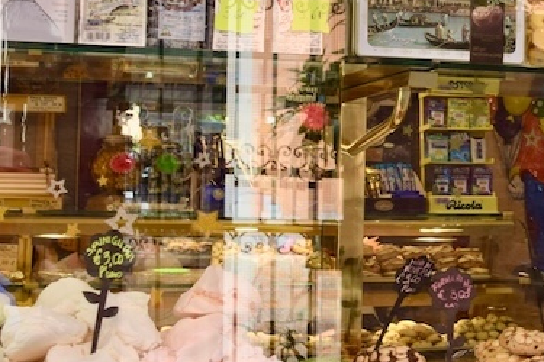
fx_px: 1692
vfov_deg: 12.2
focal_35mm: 112
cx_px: 653
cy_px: 108
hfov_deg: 17.4
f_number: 6.3
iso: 400
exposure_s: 1/160
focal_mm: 28
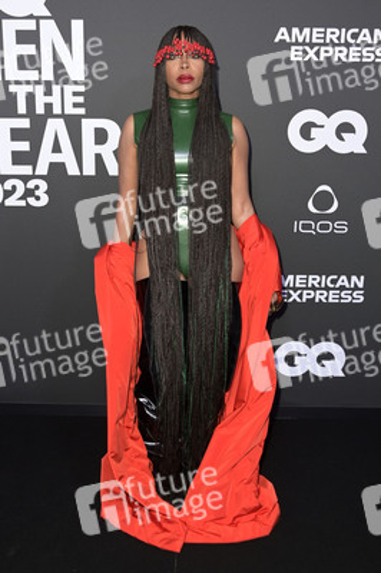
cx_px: 190
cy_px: 286
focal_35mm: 32
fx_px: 509
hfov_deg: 41.0
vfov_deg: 58.8
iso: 1000
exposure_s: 1/250
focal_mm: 32
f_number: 5.6
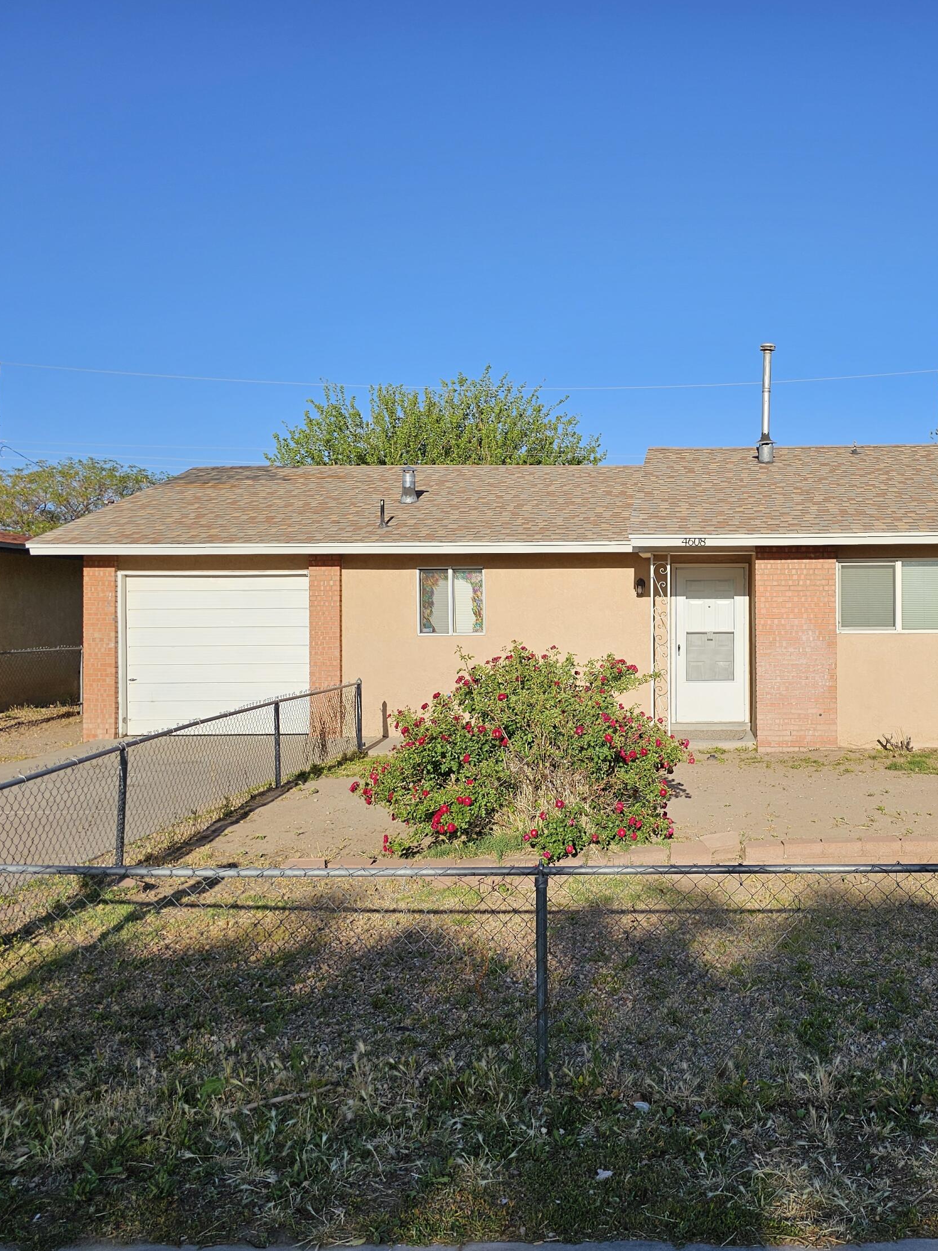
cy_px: 627
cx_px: 677
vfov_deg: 58.4
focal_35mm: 31
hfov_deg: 44.3
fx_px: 1120
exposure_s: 1/1513
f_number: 1.7
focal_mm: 6.3
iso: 16
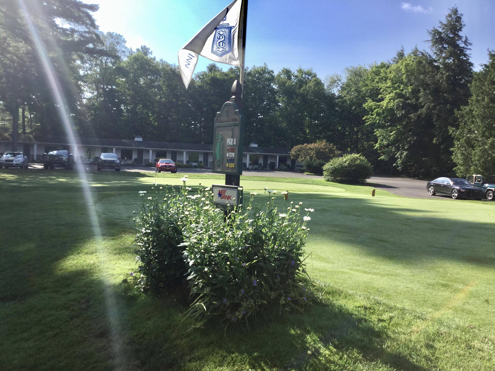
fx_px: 443
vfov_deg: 45.4
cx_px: 248
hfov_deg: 58.4
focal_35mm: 31
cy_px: 186
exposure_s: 1/936
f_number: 2.4
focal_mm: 3.3
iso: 25
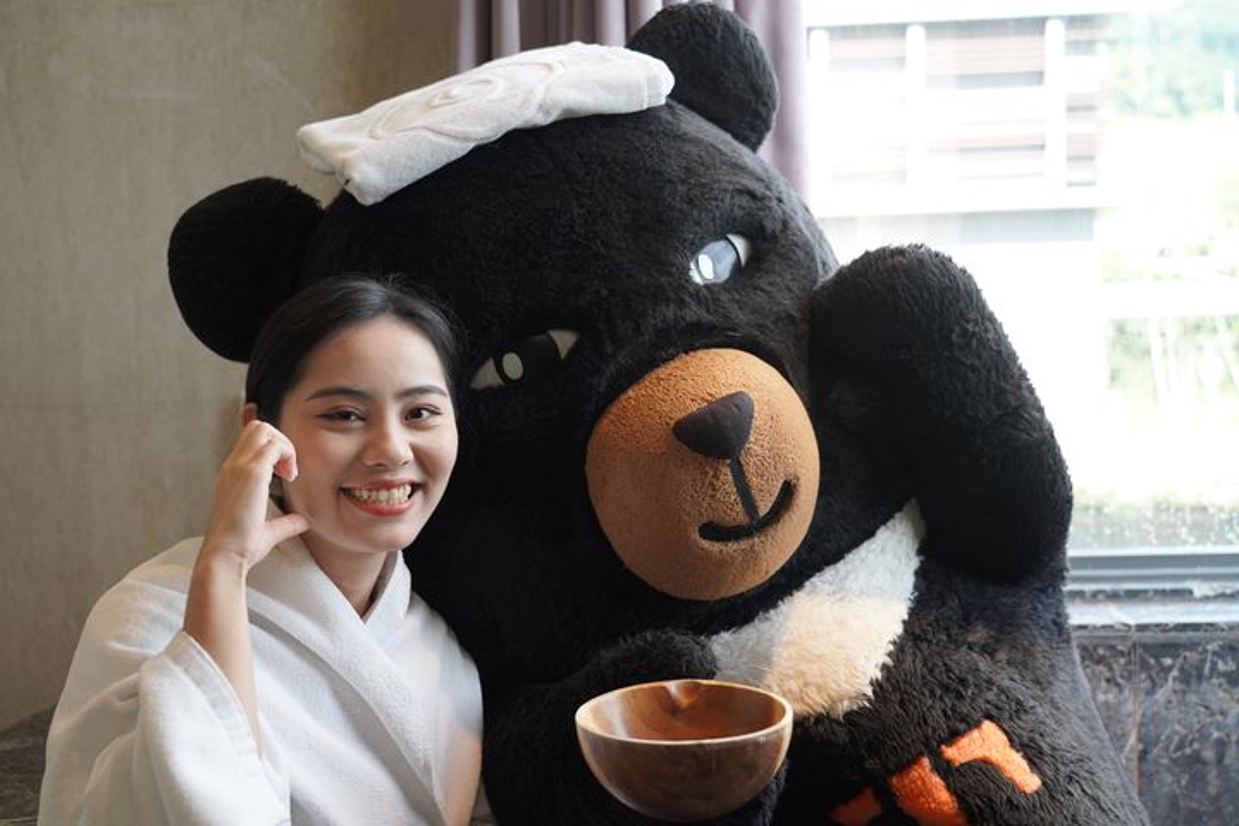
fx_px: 1342
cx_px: 620
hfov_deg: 49.6
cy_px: 413
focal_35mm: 39
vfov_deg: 34.2
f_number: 4
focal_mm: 39
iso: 2500
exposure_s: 1/160
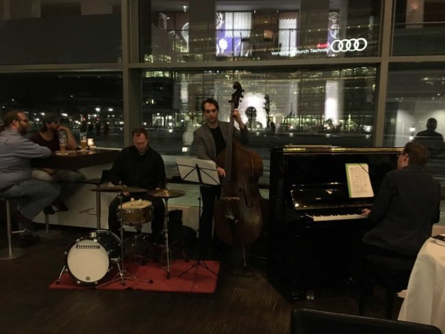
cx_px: 222
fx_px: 373
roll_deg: -0.6
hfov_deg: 61.6
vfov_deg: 48.3
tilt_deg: -6.7
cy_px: 167
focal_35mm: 29
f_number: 2.2
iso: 250
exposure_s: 1/17
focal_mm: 4.15
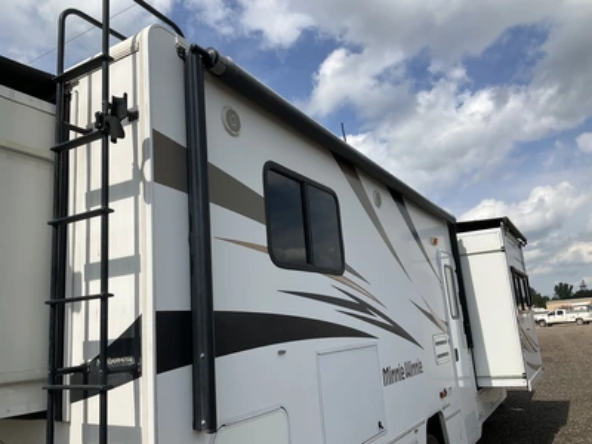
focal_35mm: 29
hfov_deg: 61.7
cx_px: 296
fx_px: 496
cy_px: 222
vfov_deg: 48.2
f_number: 1.8
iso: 25
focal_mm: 3
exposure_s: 1/2801
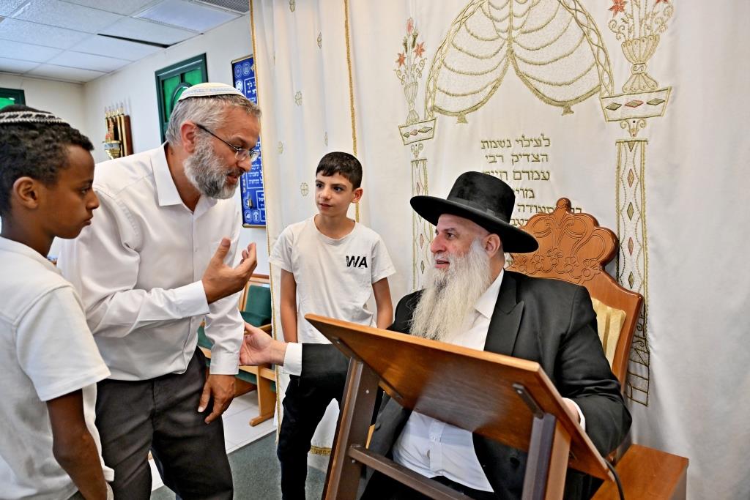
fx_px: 500
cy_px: 250
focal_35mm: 24
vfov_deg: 53.1
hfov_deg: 73.7
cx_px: 375
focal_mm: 24
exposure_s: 1/250
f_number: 4
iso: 1000
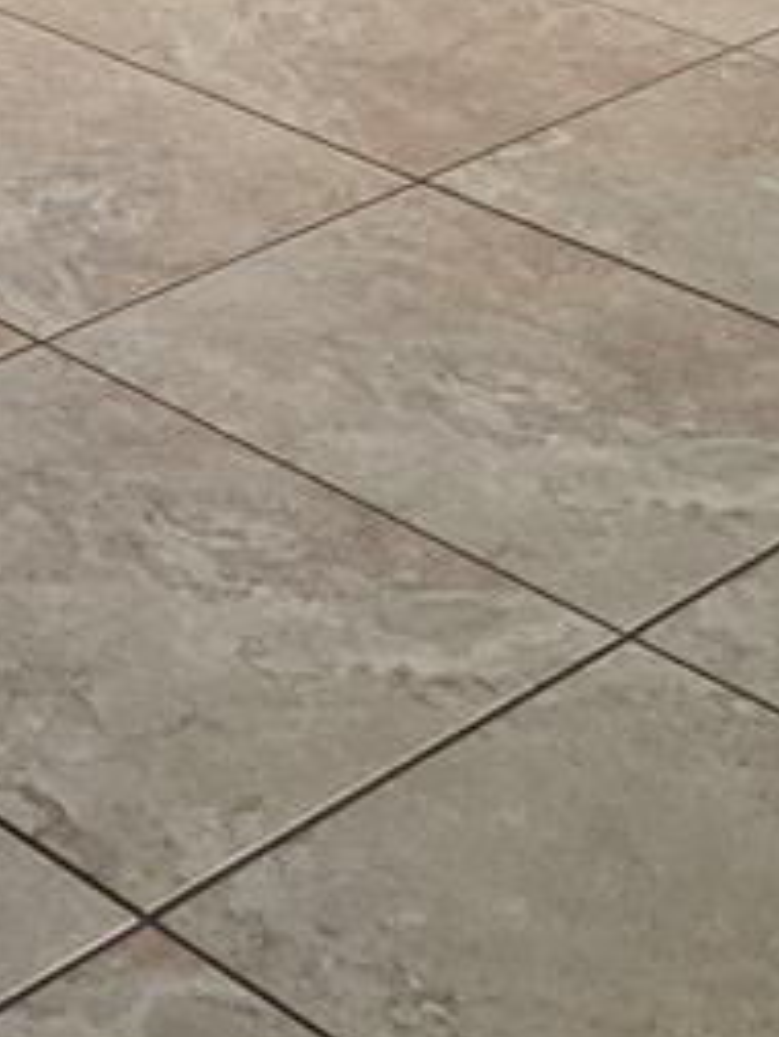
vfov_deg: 16.0
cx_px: -812
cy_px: -676
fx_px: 3268
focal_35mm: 109
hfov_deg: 12.0
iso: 250
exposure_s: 1/120
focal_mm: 6.3
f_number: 1.7
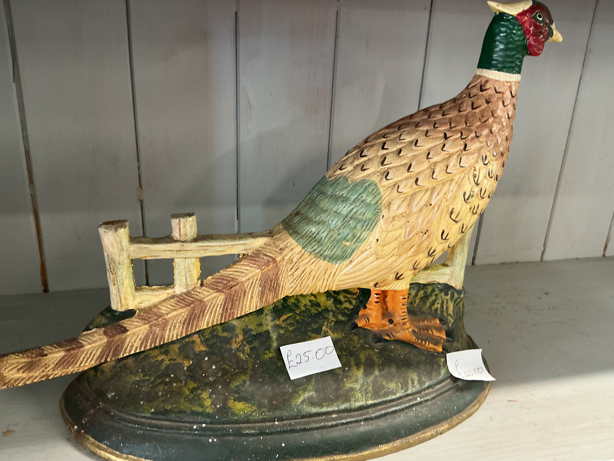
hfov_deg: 61.7
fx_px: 514
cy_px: 230
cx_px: 307
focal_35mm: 29
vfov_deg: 48.2
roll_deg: -3.2
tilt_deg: -24.8
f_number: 1.8
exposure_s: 1/60
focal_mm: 3
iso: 200
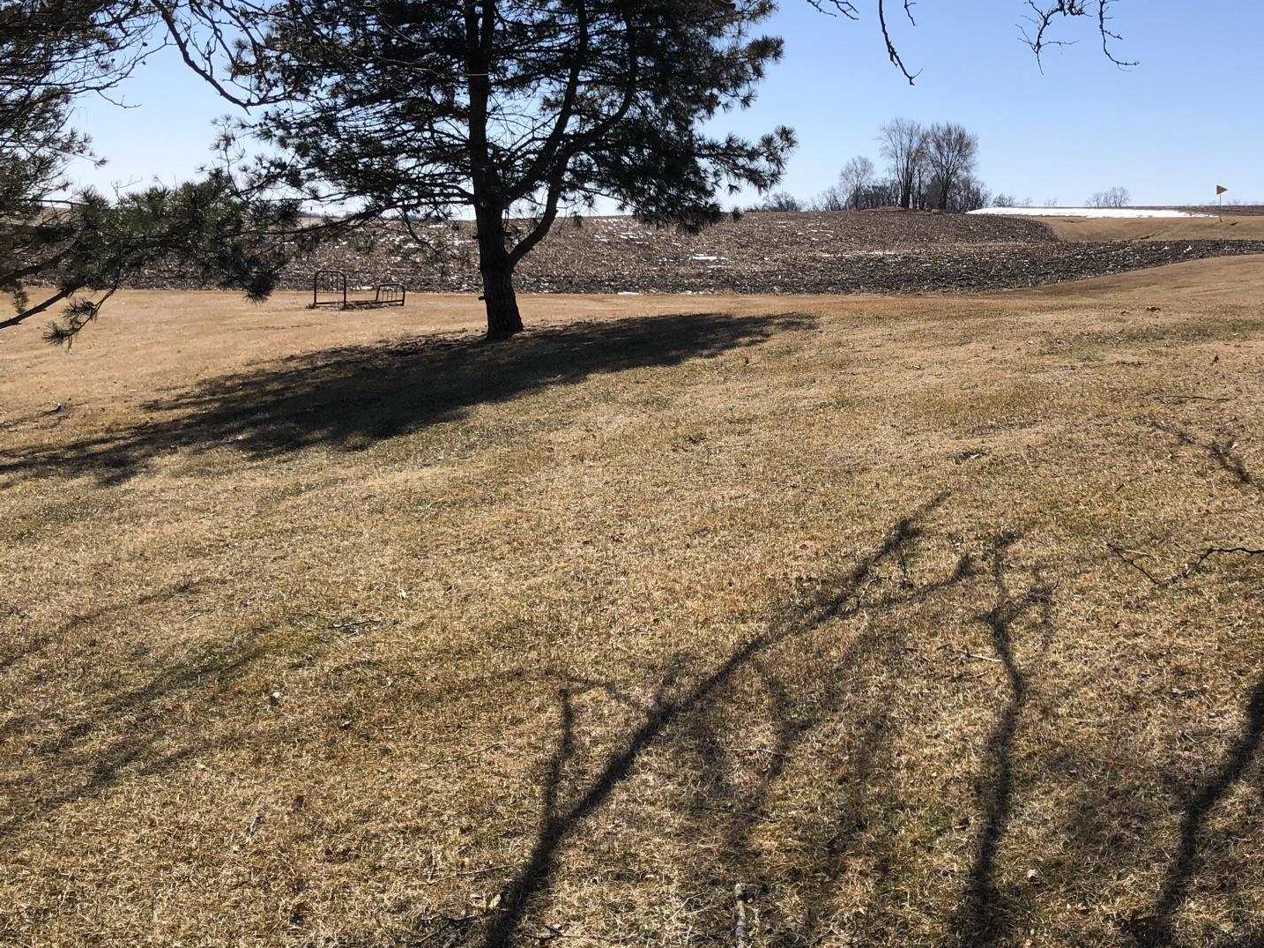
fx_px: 1460
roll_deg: -2.1
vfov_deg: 35.5
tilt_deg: -1.8
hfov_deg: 45.8
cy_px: 298
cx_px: 875
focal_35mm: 40
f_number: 1.8
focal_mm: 3.99
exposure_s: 1/2825
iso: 20
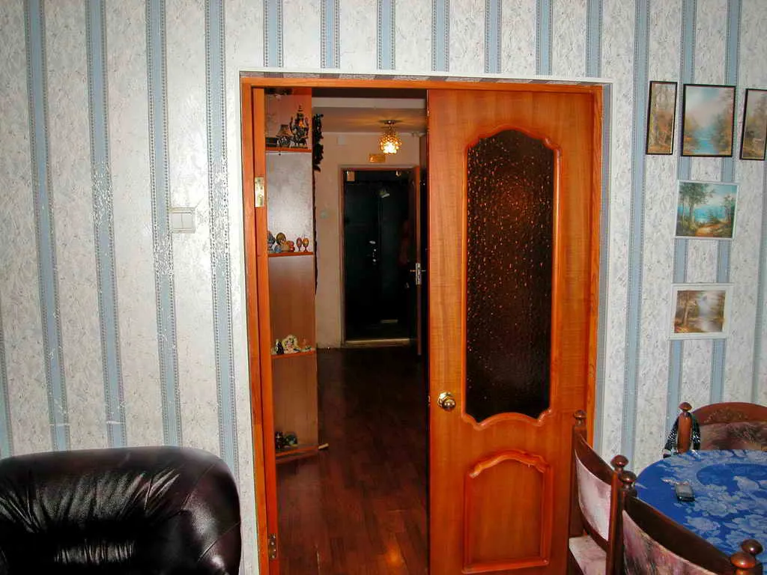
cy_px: 288
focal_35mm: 28
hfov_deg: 63.4
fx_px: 620
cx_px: 384
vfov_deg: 49.7
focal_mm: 7.1
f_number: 2.8
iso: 100
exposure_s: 1/60
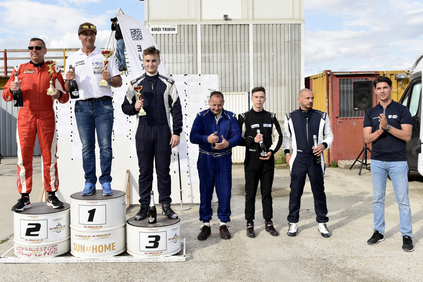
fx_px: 341
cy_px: 141
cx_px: 212
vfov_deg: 45.0
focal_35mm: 29
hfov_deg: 63.6
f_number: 7.1
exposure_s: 1/320
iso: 200
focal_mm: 29
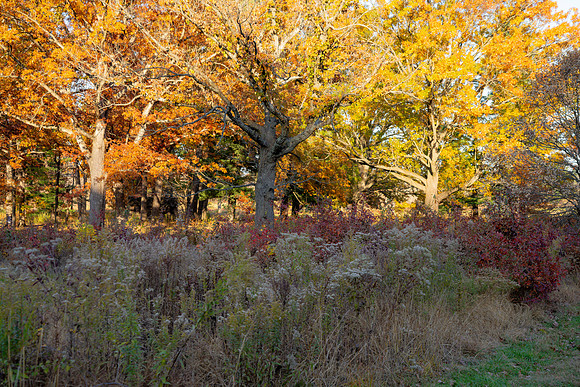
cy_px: 194
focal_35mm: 50
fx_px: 806
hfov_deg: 39.6
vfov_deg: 27.0
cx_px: 290
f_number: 5
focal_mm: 50
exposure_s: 1/800
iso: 800
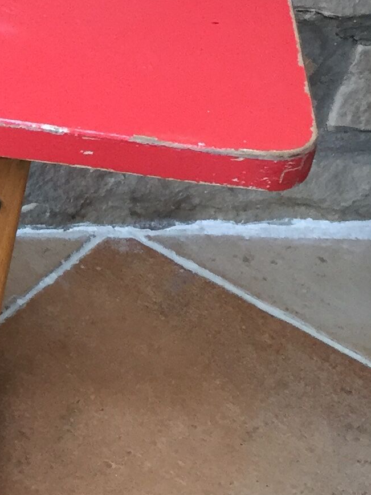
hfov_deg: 12.3
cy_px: 90
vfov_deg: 17.9
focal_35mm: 109
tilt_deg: -35.3
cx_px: -320
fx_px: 1558
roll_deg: -1.5
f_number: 2.2
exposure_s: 1/33
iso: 64
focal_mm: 4.15
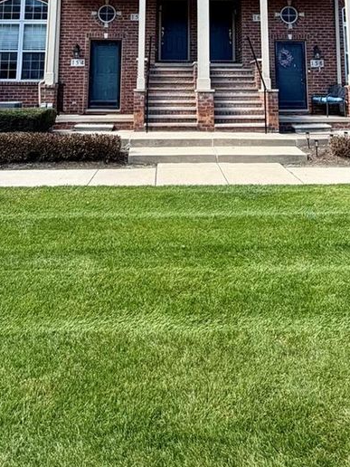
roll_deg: +0.5
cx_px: 185
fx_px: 499
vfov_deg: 43.5
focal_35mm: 37
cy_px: 8
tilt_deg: +10.9
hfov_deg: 38.7
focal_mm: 2.22
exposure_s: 1/502
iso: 64
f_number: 2.2
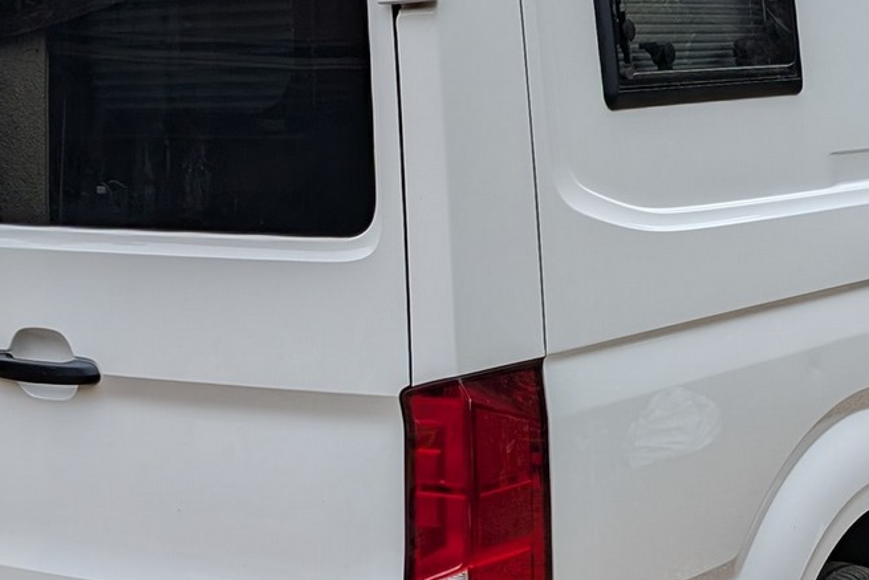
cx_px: 450
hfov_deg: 26.0
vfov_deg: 17.5
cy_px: 246
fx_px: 1883
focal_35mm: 78
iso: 21
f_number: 1.68
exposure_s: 1/1167
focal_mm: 6.9
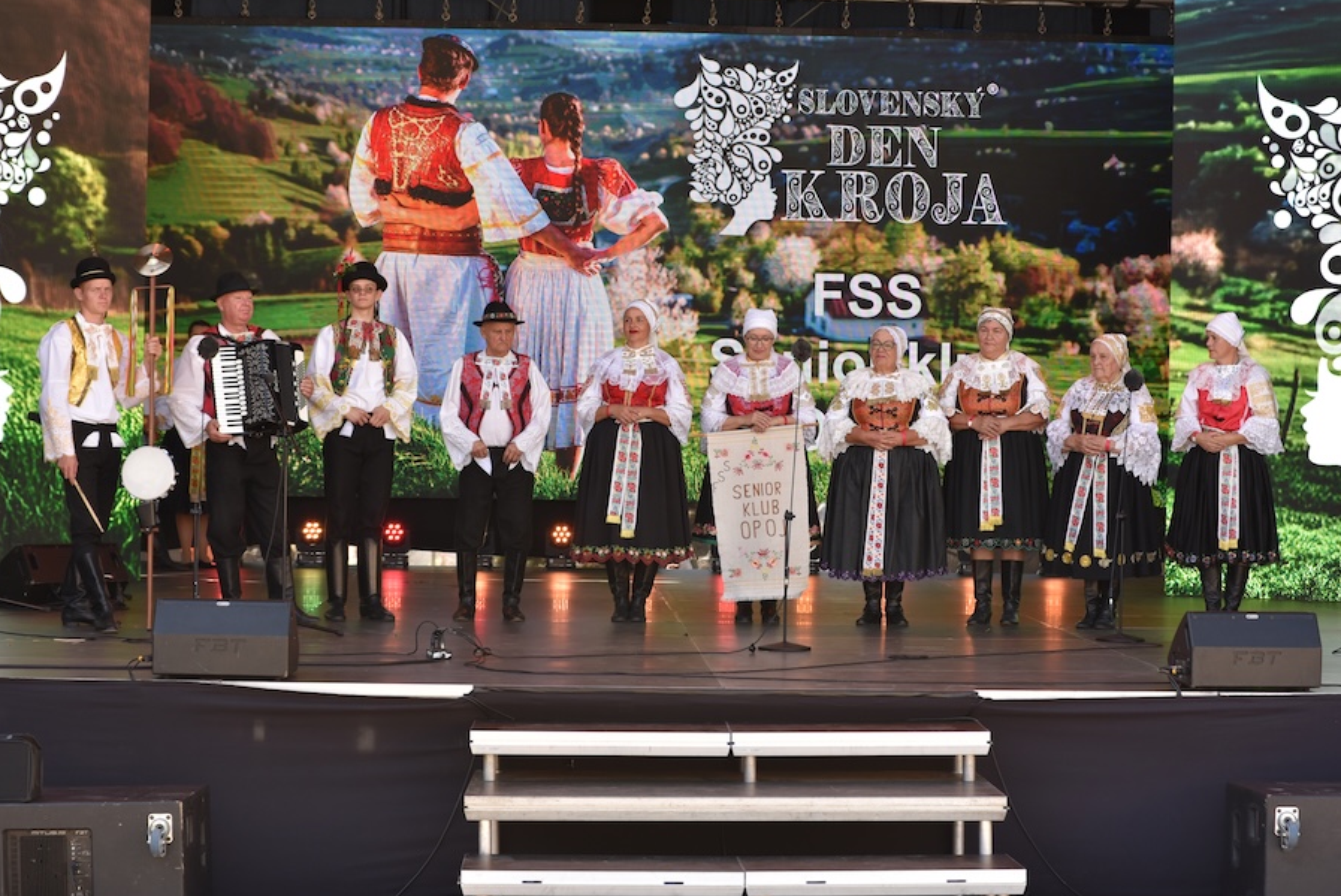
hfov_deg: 26.0
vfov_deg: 17.5
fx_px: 2907
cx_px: 685
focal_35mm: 78
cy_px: 428
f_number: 4.5
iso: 400
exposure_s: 1/400
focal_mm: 70
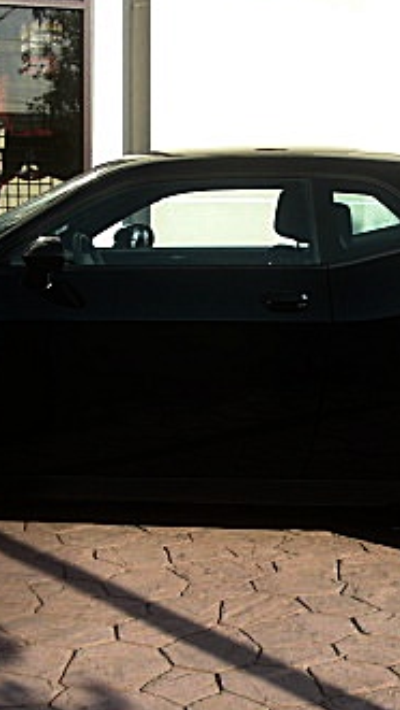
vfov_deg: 27.7
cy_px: 458
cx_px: 211
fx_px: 1431
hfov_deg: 15.9
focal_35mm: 76
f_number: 2.8
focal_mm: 6.3
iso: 50
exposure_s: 1/400
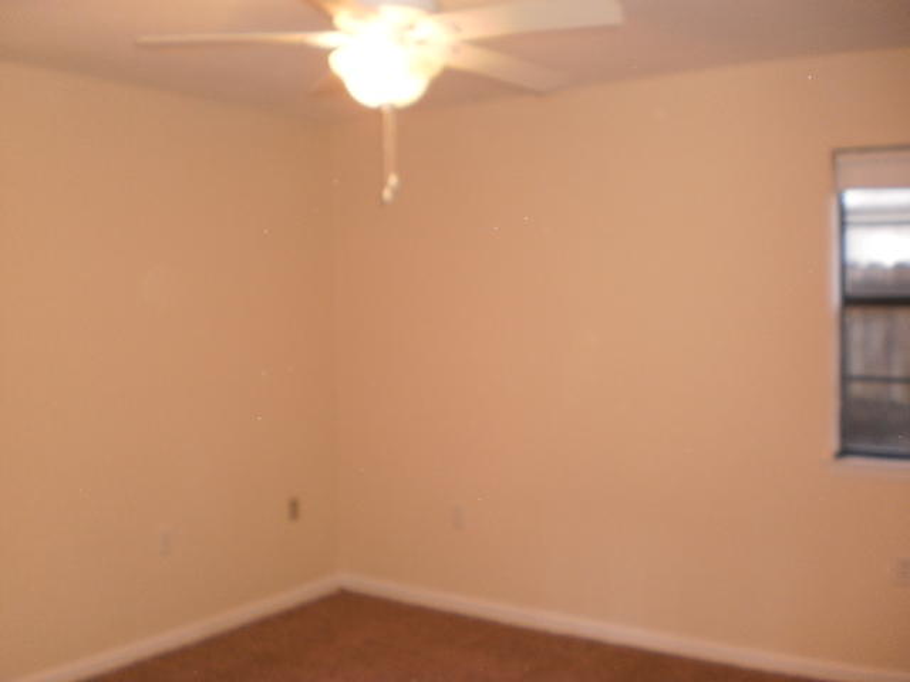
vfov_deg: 39.7
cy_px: 341
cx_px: 455
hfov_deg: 51.4
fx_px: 946
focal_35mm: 36
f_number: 3.1
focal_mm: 6.3
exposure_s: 1/30
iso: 160
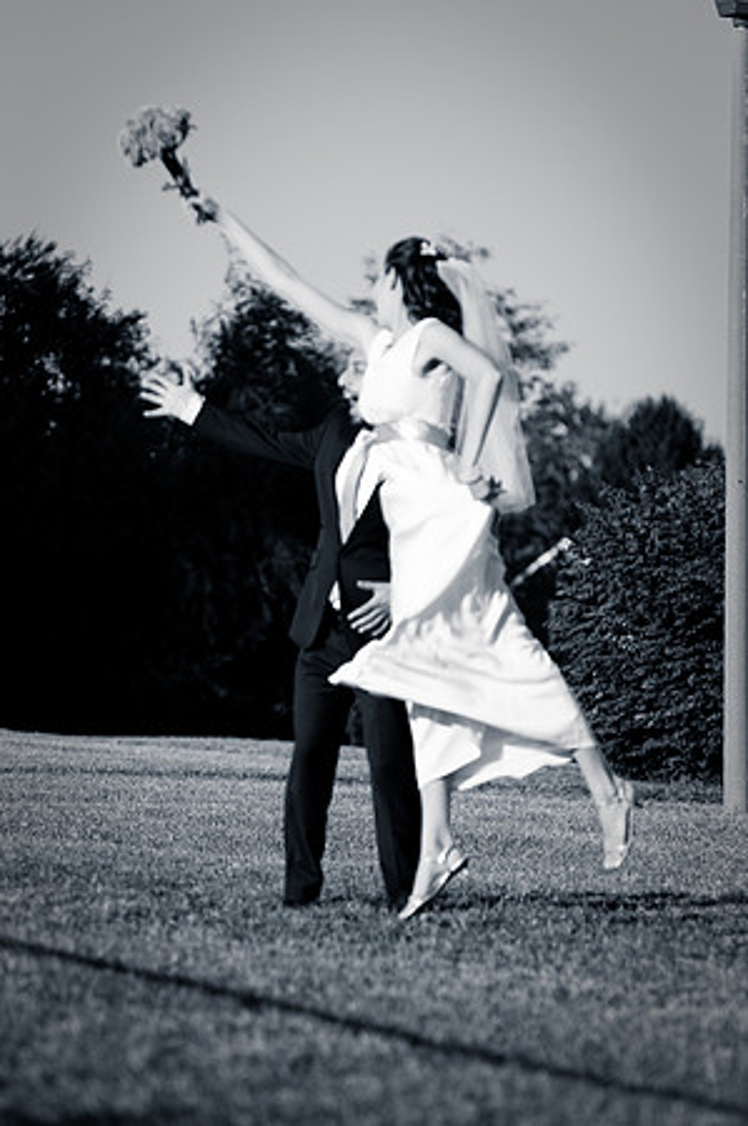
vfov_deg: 12.0
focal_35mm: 172
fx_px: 5373
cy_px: 563
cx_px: 374
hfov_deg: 8.0
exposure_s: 1/1600
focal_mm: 115
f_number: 2.8
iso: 100
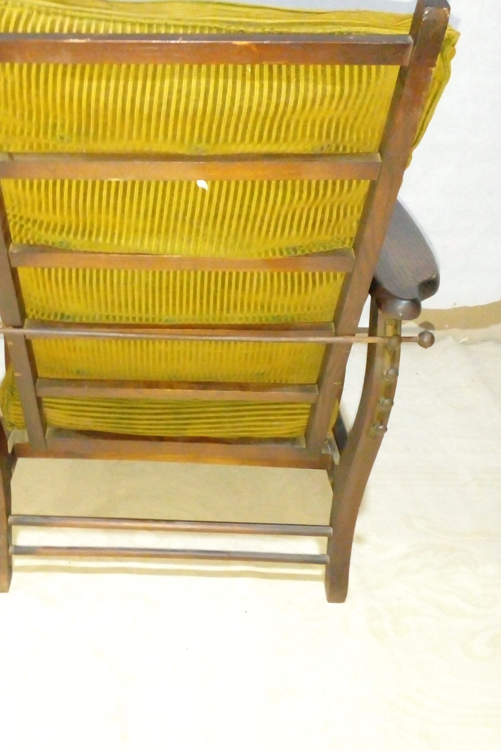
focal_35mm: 34
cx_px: 171
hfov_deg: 38.5
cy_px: 331
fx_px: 709
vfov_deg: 55.6
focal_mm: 3.6
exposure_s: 1/20
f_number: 1.9
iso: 1000
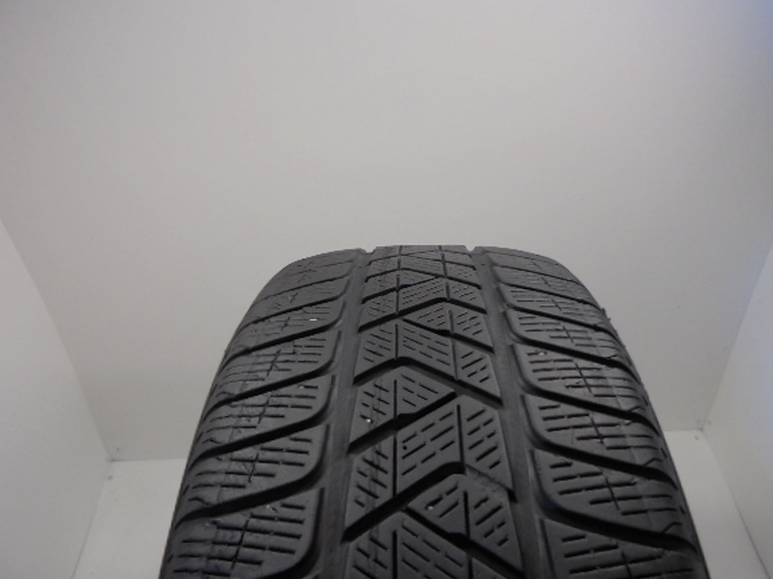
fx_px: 647
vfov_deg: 48.2
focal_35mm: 29
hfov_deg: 61.6
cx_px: 407
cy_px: 285
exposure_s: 1/40
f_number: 3.5
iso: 100
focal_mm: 4.6
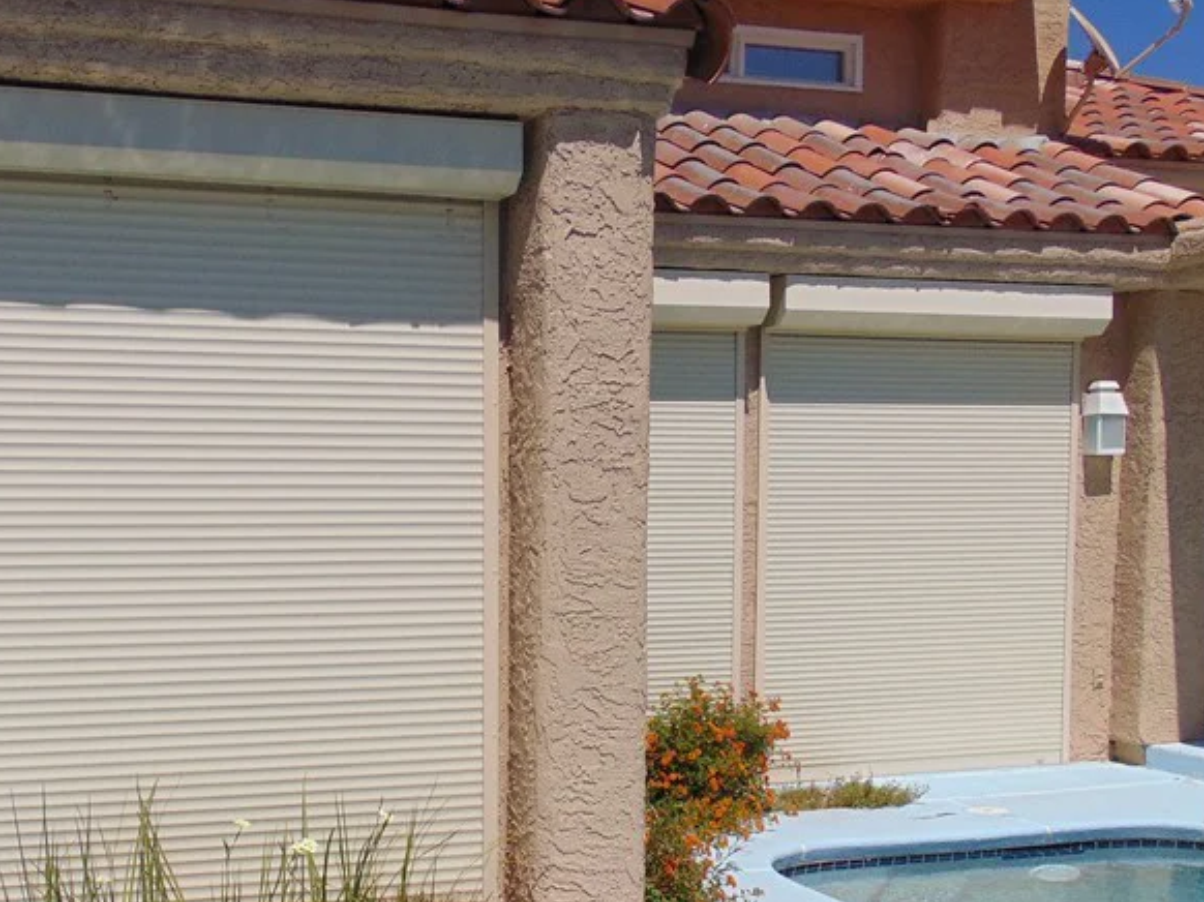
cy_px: 606
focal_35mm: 44
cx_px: 352
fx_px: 1530
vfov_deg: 32.6
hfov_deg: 42.1
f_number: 7.7
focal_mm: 4.5
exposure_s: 1/640
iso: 80
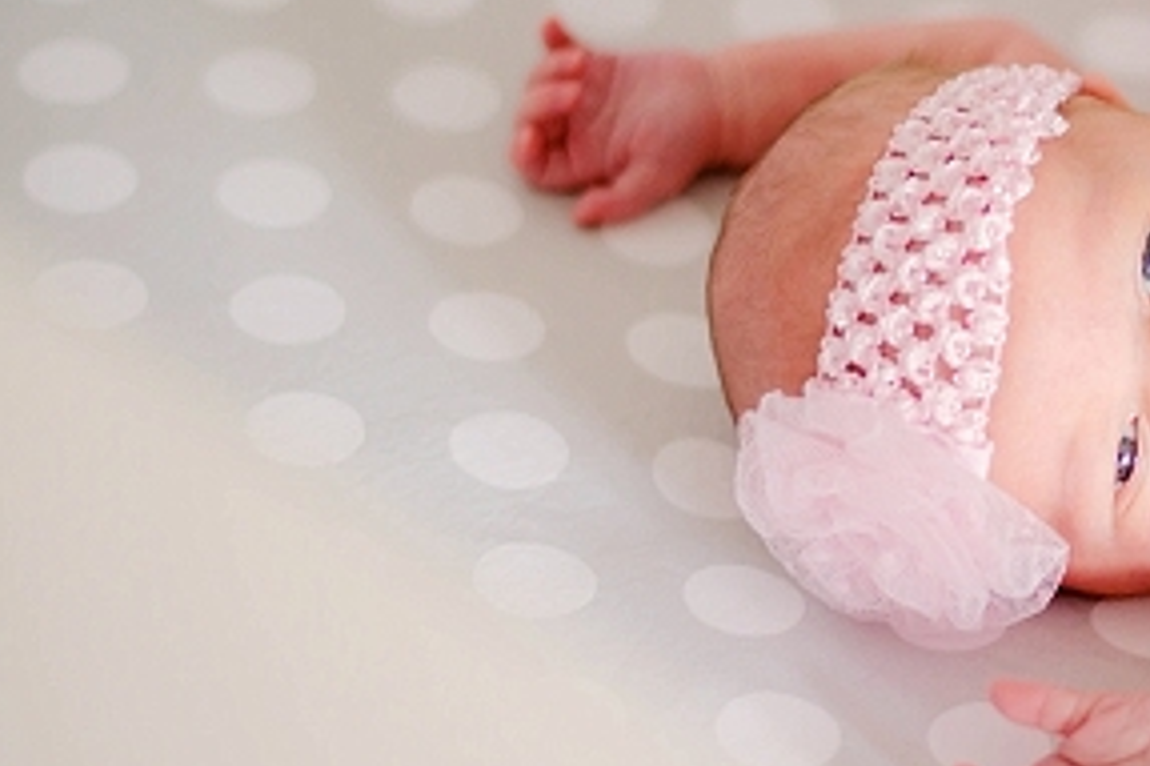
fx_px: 4278
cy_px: 339
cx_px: 1122
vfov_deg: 10.2
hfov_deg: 15.1
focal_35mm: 134
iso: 500
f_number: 1.4
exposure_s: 1/125
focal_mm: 50
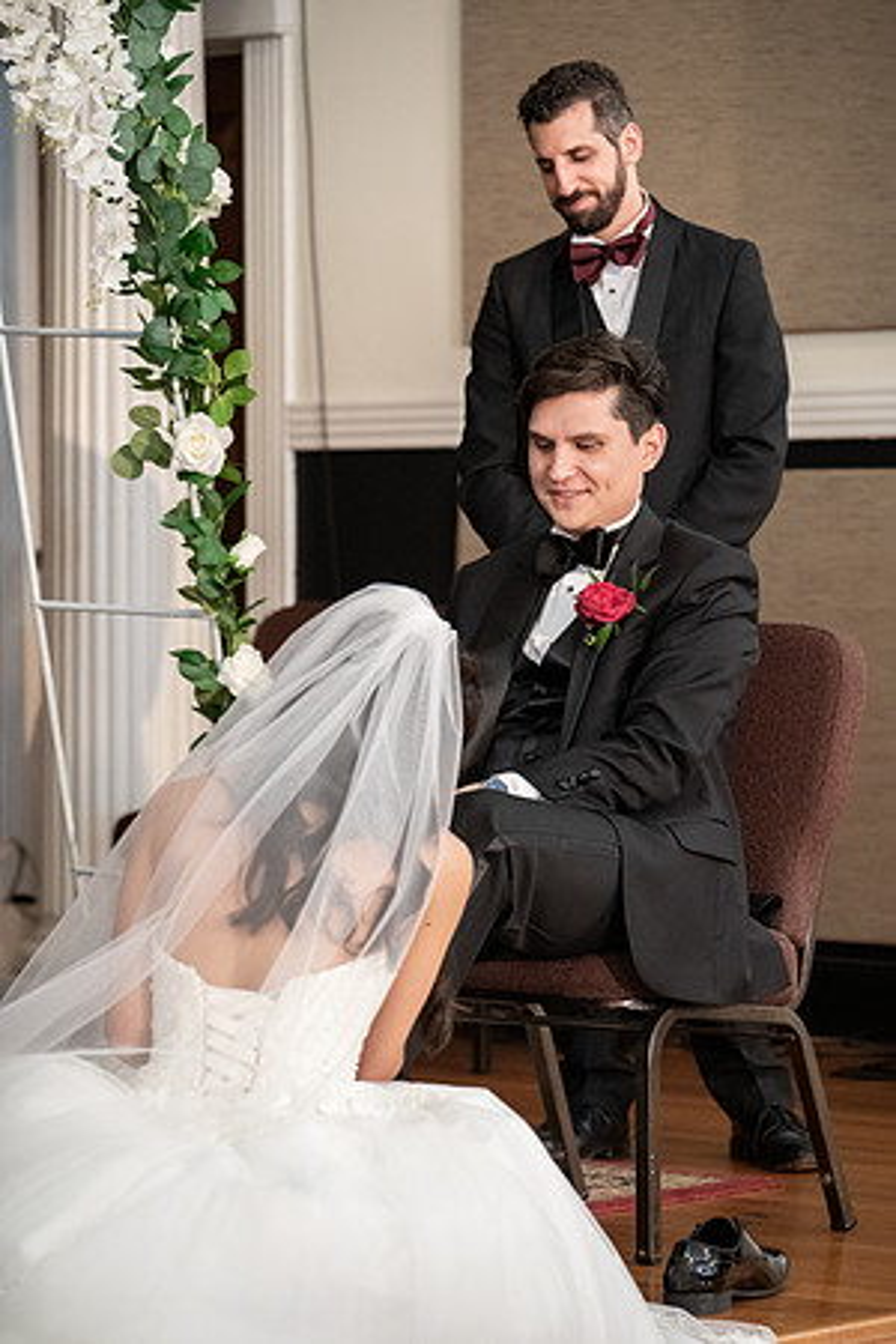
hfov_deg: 10.7
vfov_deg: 16.0
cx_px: 448
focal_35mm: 128
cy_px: 672
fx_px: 4778
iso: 8000
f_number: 4
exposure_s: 1/200
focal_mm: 128
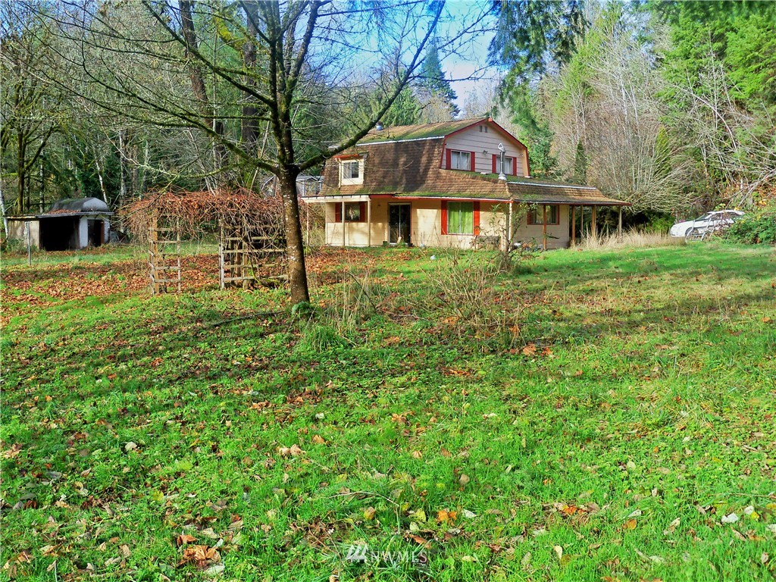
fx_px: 785
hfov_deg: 52.6
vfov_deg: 40.7
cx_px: 388
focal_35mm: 35
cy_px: 291
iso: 80
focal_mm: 6.2
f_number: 3.5
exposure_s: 1/160
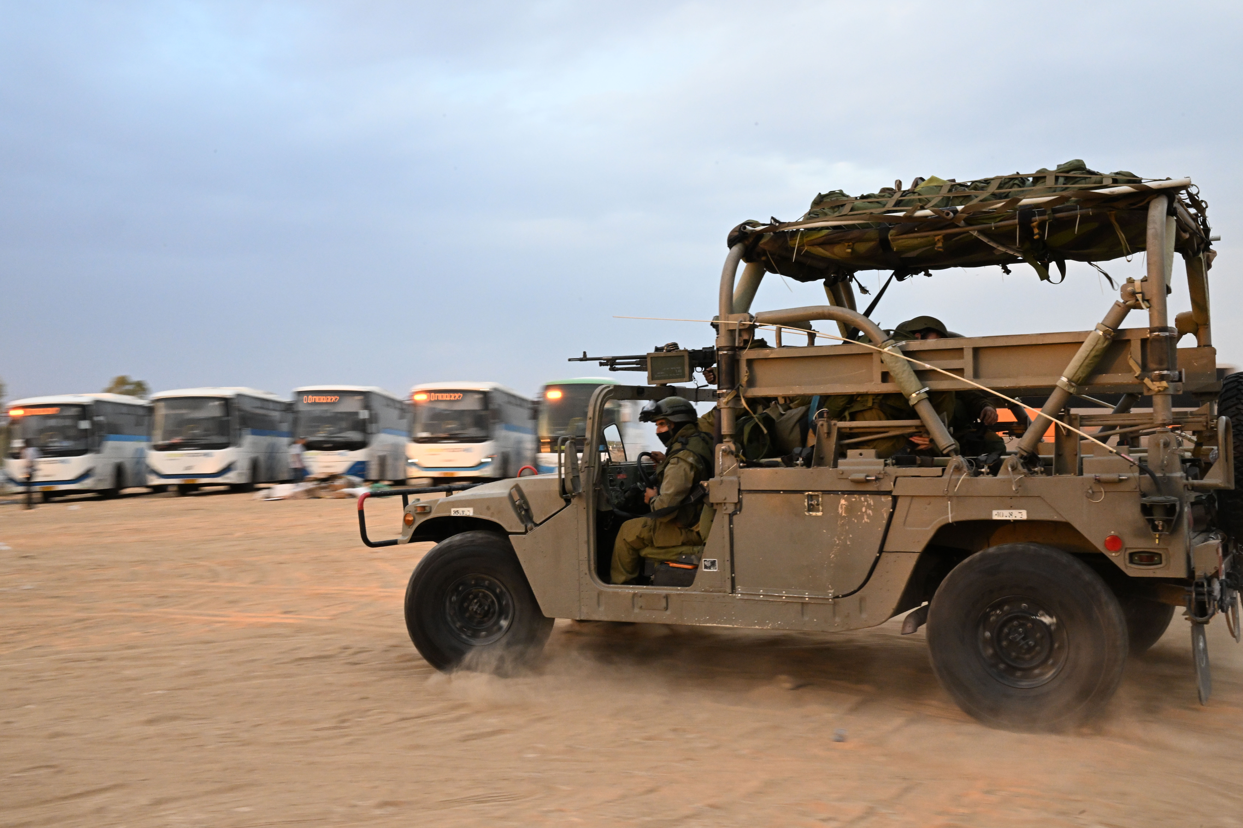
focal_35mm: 36
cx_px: 622
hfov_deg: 53.1
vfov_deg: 36.9
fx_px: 1243
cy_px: 414
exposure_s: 1/50
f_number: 22
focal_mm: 36
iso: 4000
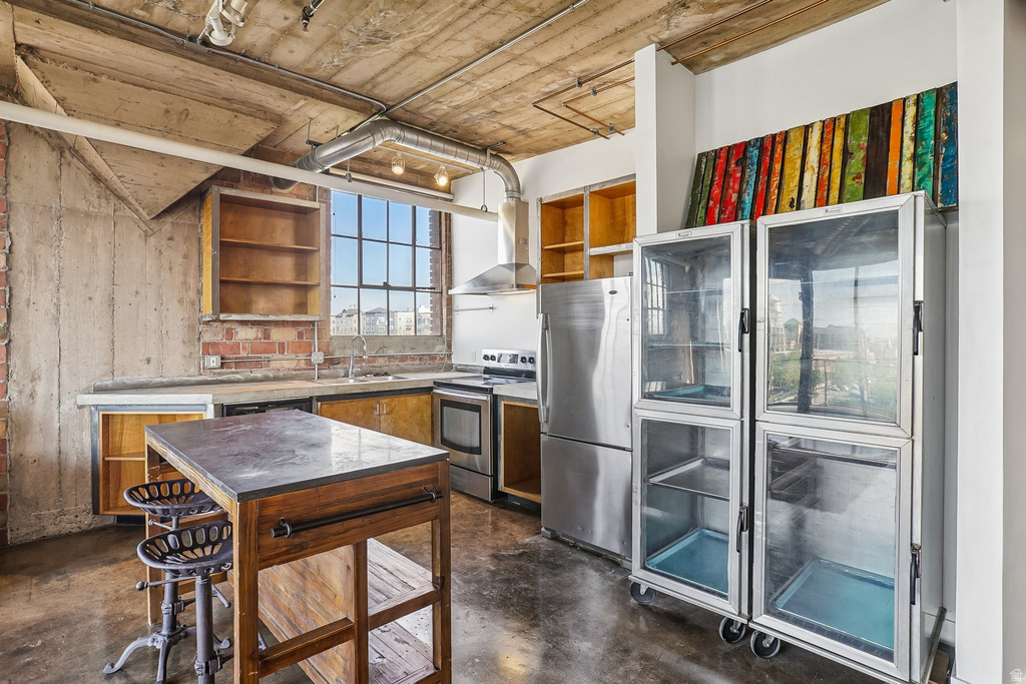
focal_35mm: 18
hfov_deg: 90.0
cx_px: 513
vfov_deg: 67.4
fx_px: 513
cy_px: 342
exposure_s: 1/8
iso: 100
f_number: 8
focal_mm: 18
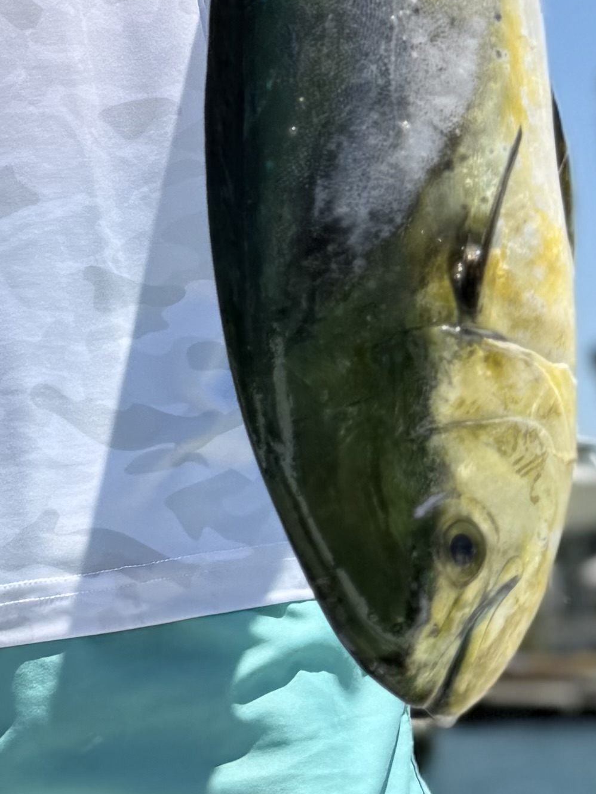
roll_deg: +0.8
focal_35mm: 103
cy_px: -19
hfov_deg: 13.7
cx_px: -250
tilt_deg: +14.8
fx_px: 2365
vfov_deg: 18.5
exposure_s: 1/5714
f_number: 1.78
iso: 80
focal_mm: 6.76
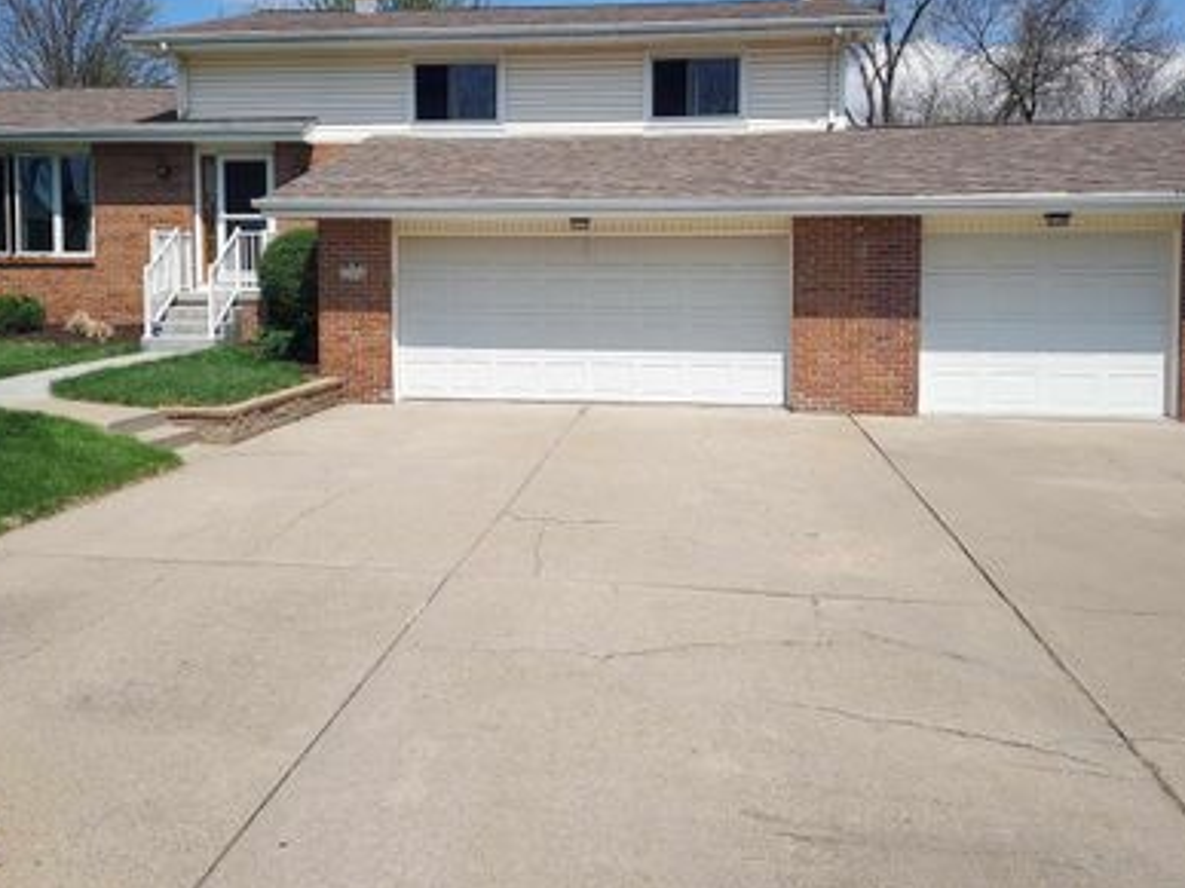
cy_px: 323
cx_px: 576
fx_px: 1061
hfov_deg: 58.4
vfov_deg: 45.0
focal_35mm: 31
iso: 40
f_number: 1.8
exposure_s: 1/1500
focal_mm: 4.6
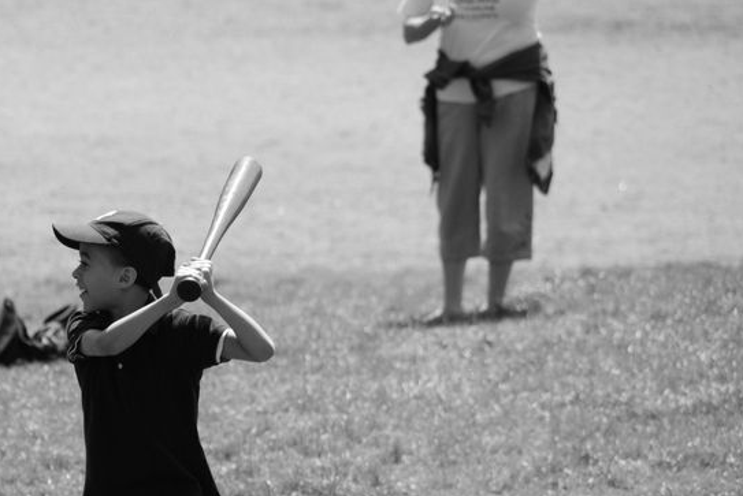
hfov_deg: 3.8
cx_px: 129
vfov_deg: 2.6
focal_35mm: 535
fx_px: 11050
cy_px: 418
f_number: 6.3
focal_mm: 200
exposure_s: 1/200
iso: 100
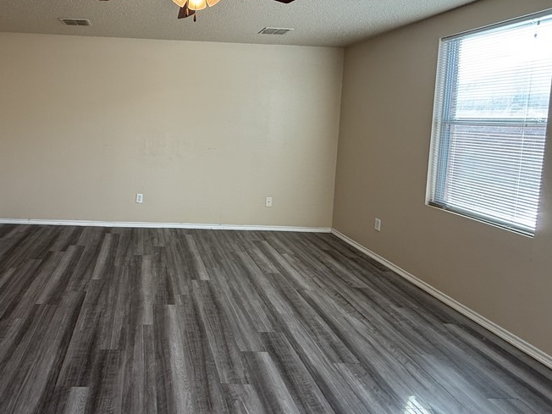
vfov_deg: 59.7
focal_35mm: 22
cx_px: 155
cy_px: 140
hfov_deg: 72.4
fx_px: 351
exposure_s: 1/120
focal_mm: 2.22
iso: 160
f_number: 2.2
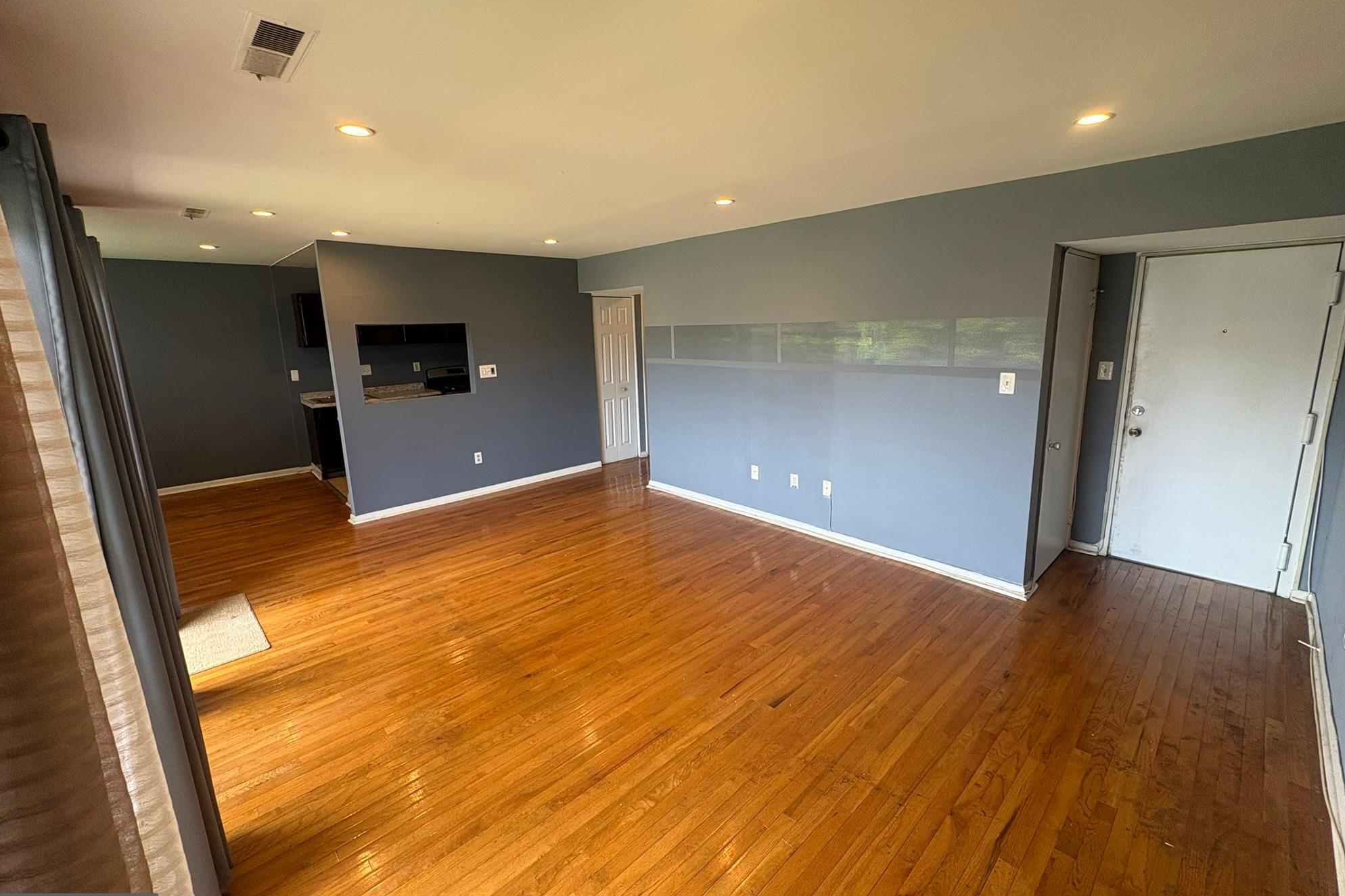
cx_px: 682
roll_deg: +1.8
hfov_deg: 100.4
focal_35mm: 15
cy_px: 429
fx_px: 560
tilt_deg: -10.5
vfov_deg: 77.3
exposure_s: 1/60
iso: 125
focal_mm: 2.22
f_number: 2.2
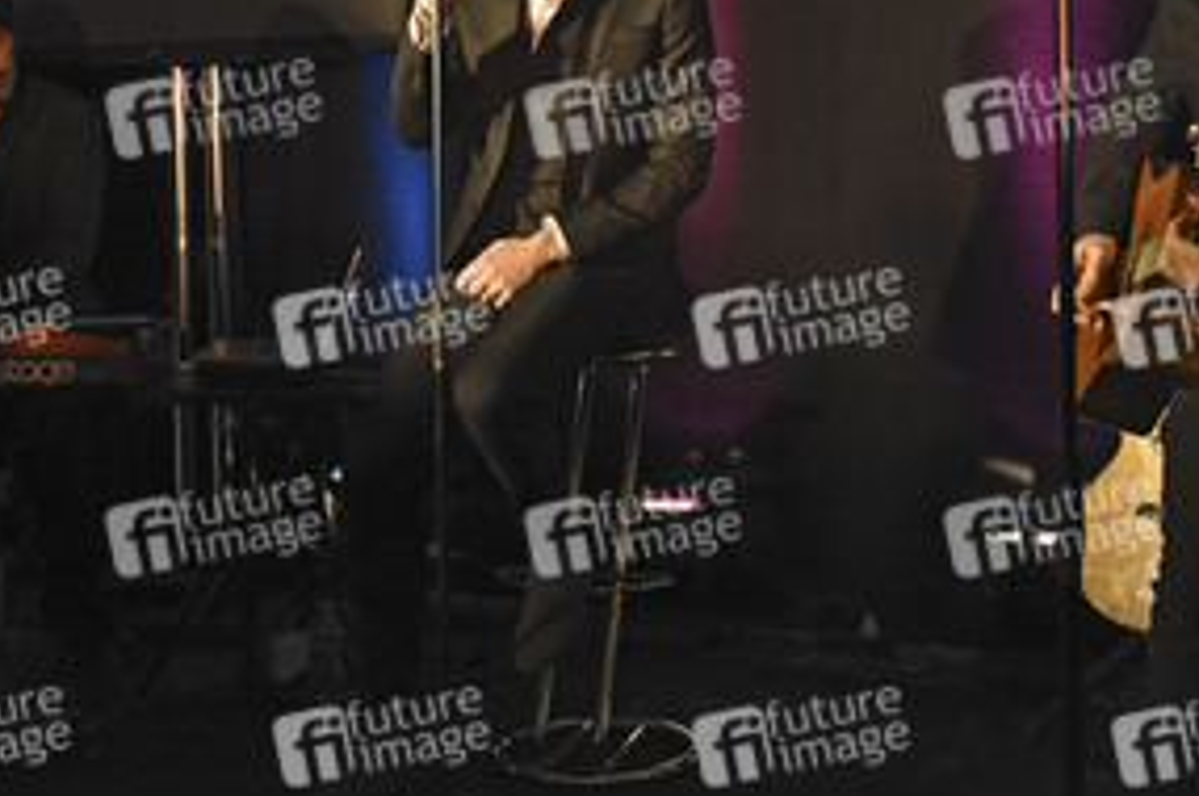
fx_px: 2122
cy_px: 214
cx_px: 690
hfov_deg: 31.5
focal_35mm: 64
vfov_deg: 21.1
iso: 1600
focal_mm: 27
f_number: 4.5
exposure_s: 1/80
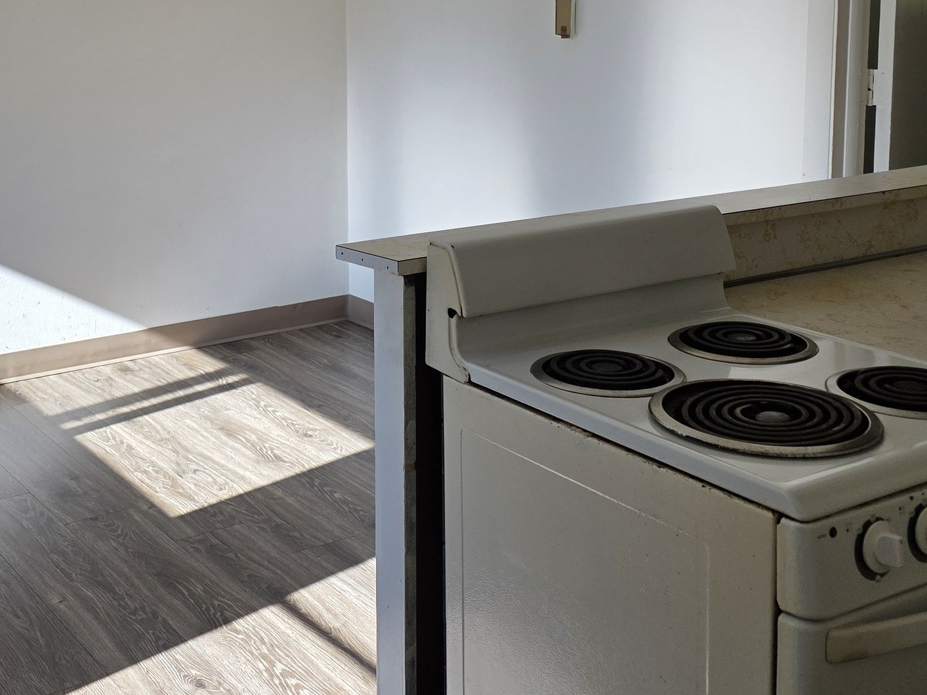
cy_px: 134
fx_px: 1339
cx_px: 283
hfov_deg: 37.6
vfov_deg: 28.5
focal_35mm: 50
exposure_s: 1/359
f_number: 1.7
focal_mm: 6.3
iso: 40
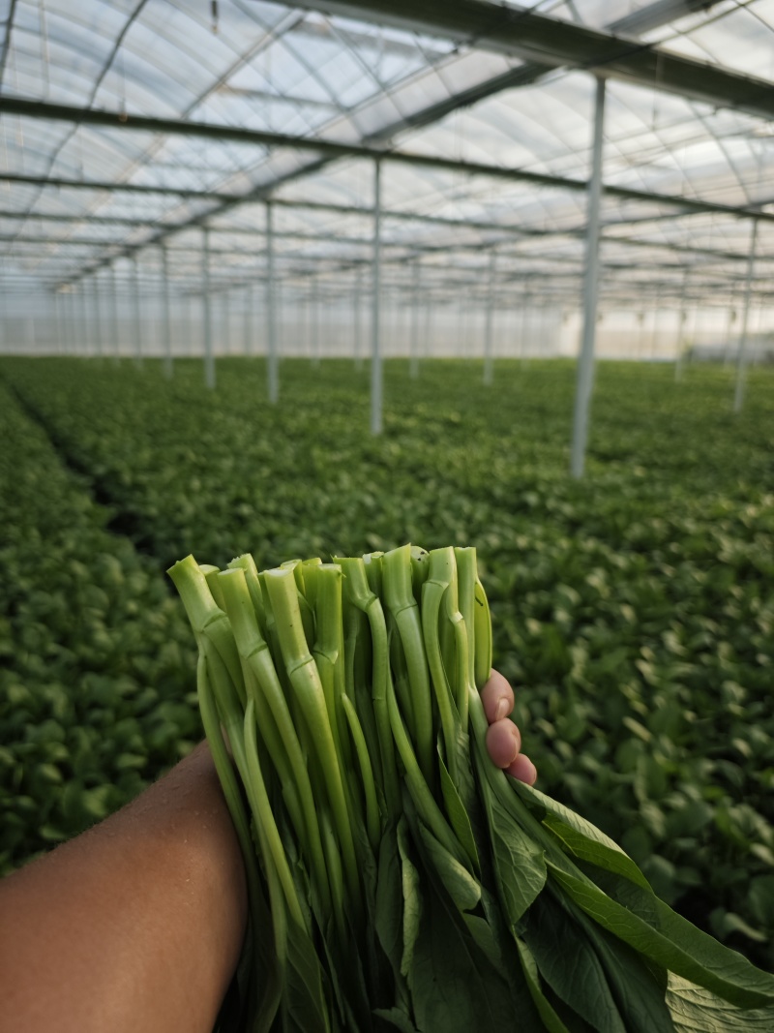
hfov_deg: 58.9
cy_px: 516
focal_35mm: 23
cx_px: 387
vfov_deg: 73.9
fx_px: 686
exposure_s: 1/886
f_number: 1.42
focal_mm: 6.68
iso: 50
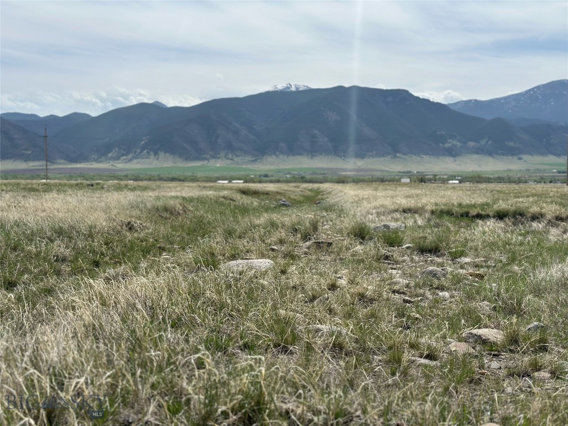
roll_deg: -0.2
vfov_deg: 30.3
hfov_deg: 39.7
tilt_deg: -3.6
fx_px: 788
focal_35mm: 48
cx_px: 284
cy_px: 213
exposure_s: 1/9804
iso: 100
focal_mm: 6.86
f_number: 1.78
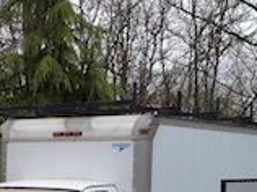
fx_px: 986
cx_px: -37
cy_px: 223
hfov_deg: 14.5
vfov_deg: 10.9
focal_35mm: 133
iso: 64
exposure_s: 1/657
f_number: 2.4
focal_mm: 4.28
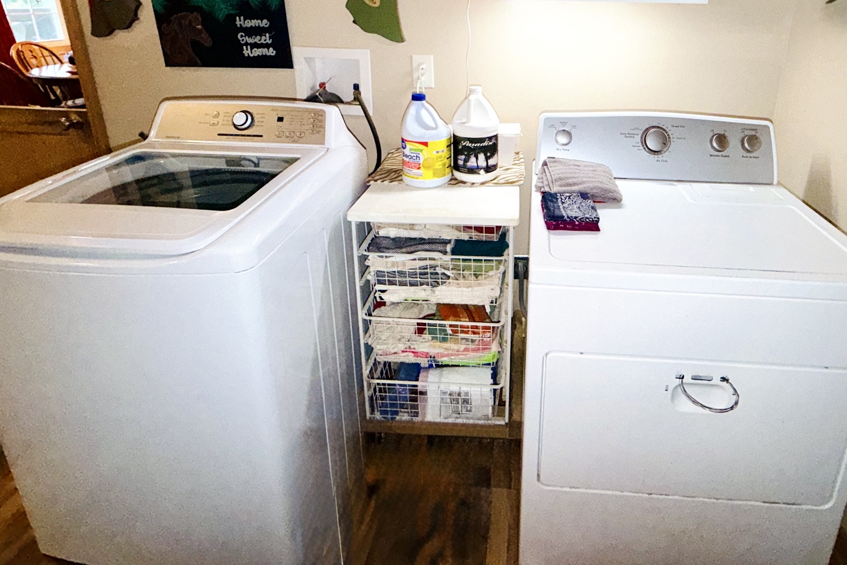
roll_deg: -1.0
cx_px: 512
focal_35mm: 20
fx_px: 471
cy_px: 134
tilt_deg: -17.2
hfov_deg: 82.9
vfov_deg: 58.3
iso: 100
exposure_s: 1/60
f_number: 2.2
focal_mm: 2.22
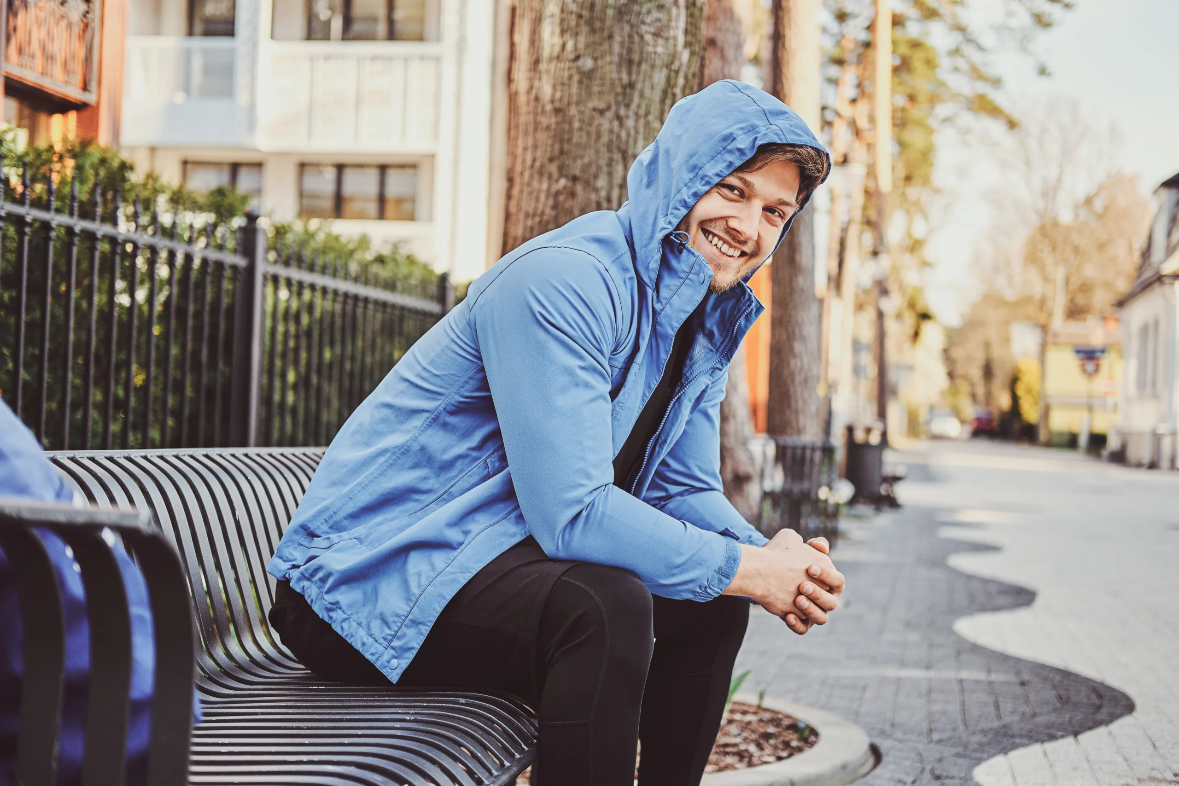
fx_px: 1736
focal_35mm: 53
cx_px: 590
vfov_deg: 25.5
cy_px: 393
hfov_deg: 37.5
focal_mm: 35
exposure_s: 1/1000
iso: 320
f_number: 2
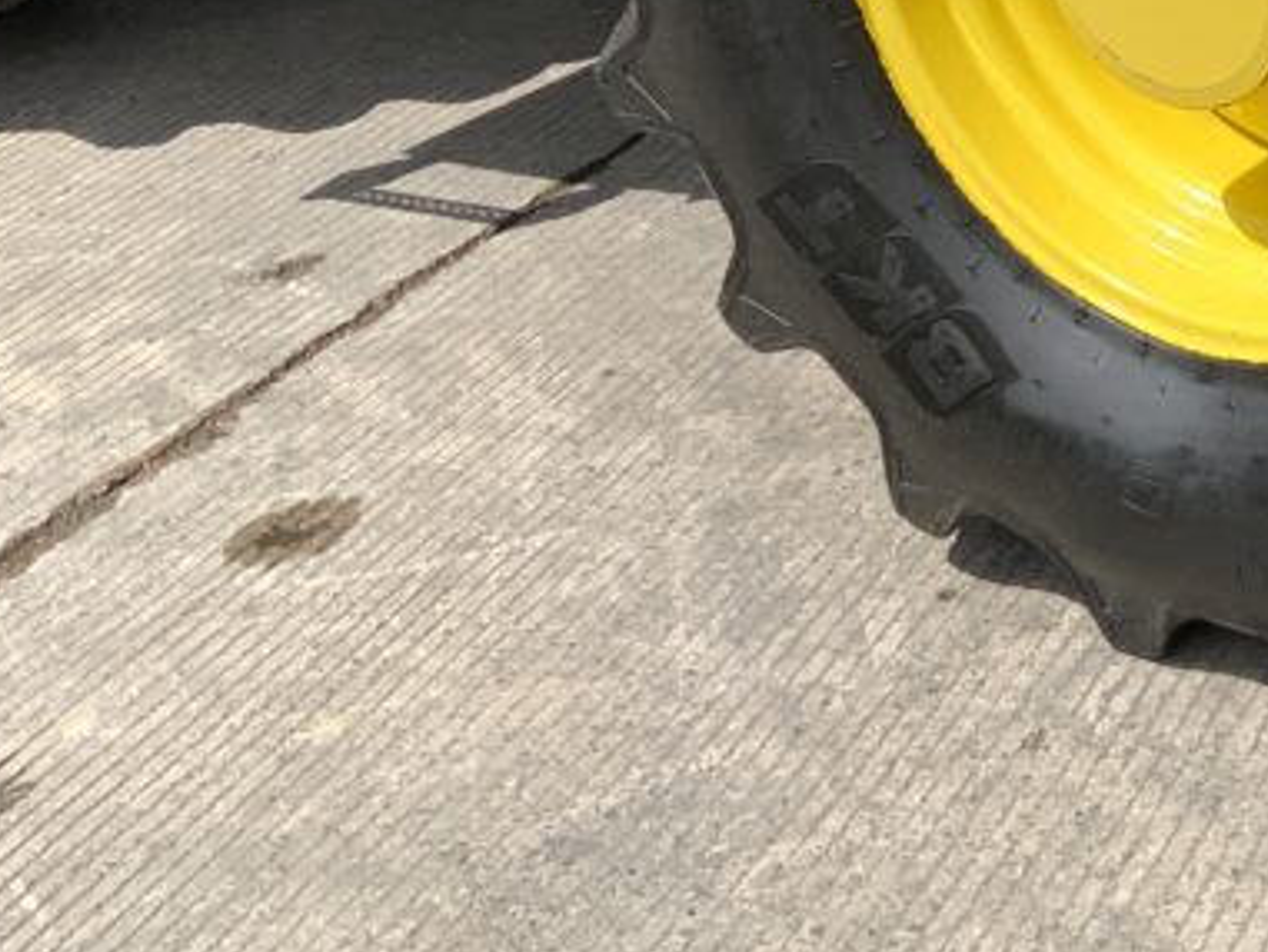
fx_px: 2858
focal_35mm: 78
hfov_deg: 22.8
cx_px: 1551
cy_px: -206
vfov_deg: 17.9
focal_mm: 3
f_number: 1.8
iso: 16
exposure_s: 1/1534
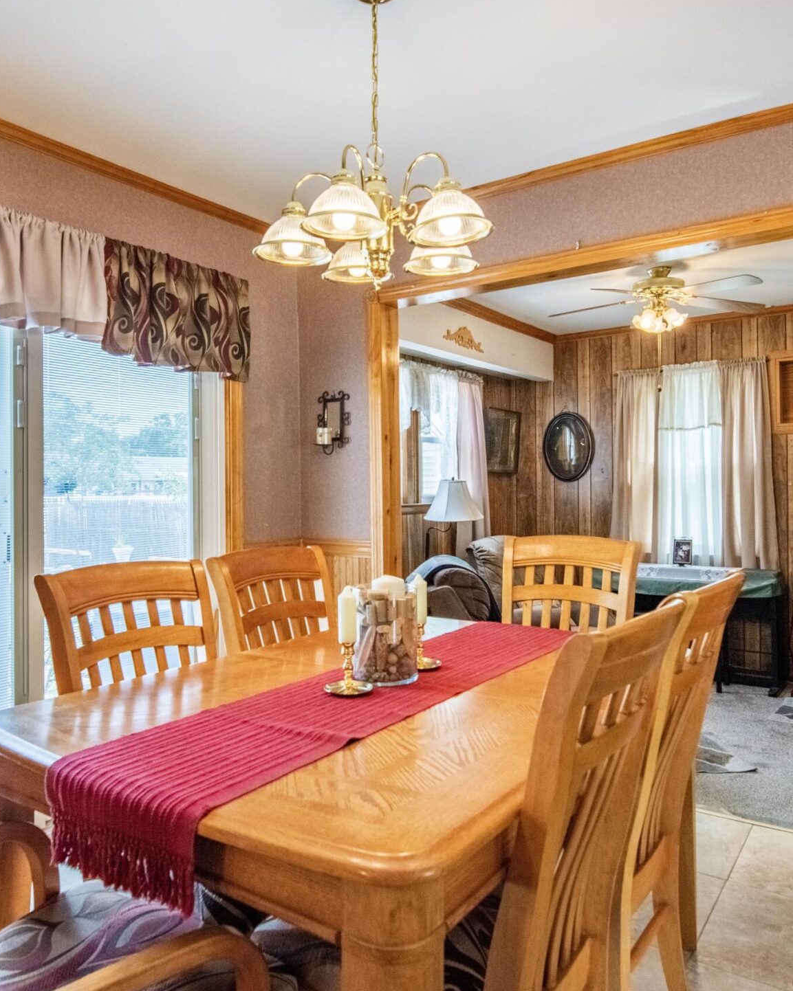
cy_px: 473
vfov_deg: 68.1
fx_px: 734
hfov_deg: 56.7
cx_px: 358
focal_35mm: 25
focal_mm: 15
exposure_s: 1/1600
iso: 800
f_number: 7.1
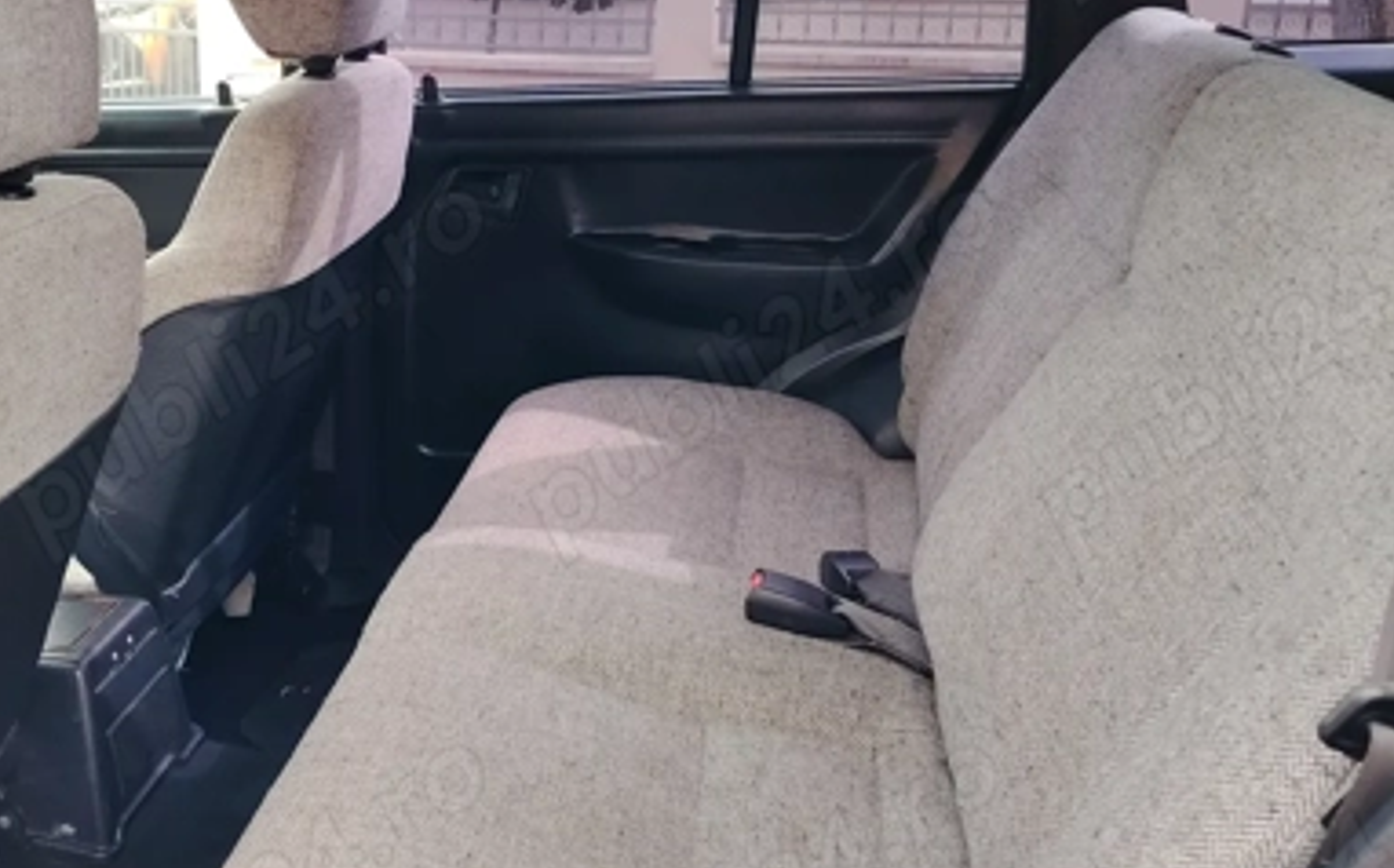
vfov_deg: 31.9
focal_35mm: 40
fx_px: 1518
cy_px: 401
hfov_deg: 48.7
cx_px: 504
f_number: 1.75
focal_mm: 5.25
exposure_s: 1/100
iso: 244
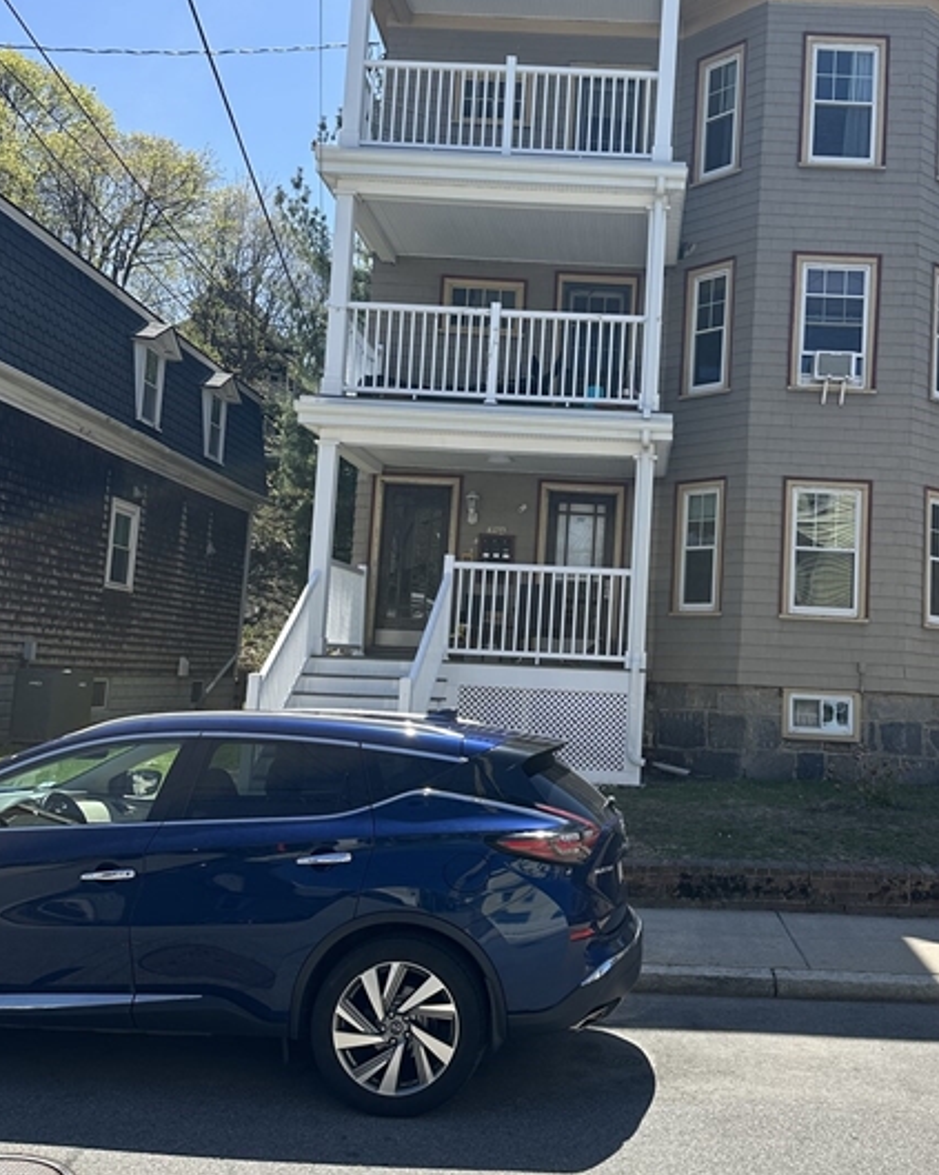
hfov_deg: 42.9
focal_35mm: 34
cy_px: 544
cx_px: 610
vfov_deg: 52.8
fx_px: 1181
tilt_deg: +7.2
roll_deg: -3.9
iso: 80
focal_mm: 6.86
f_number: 1.78
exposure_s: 1/3155
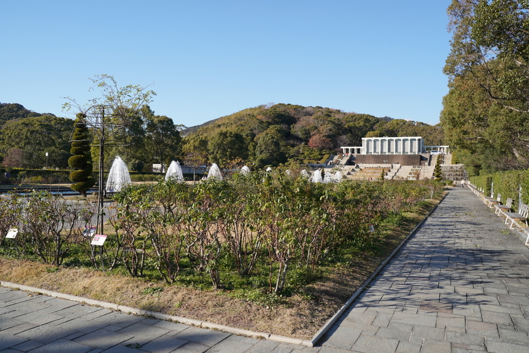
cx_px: 264
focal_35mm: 28
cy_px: 176
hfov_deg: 65.4
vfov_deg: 46.5
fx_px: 412
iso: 100
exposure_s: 1/125
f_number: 9
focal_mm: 28
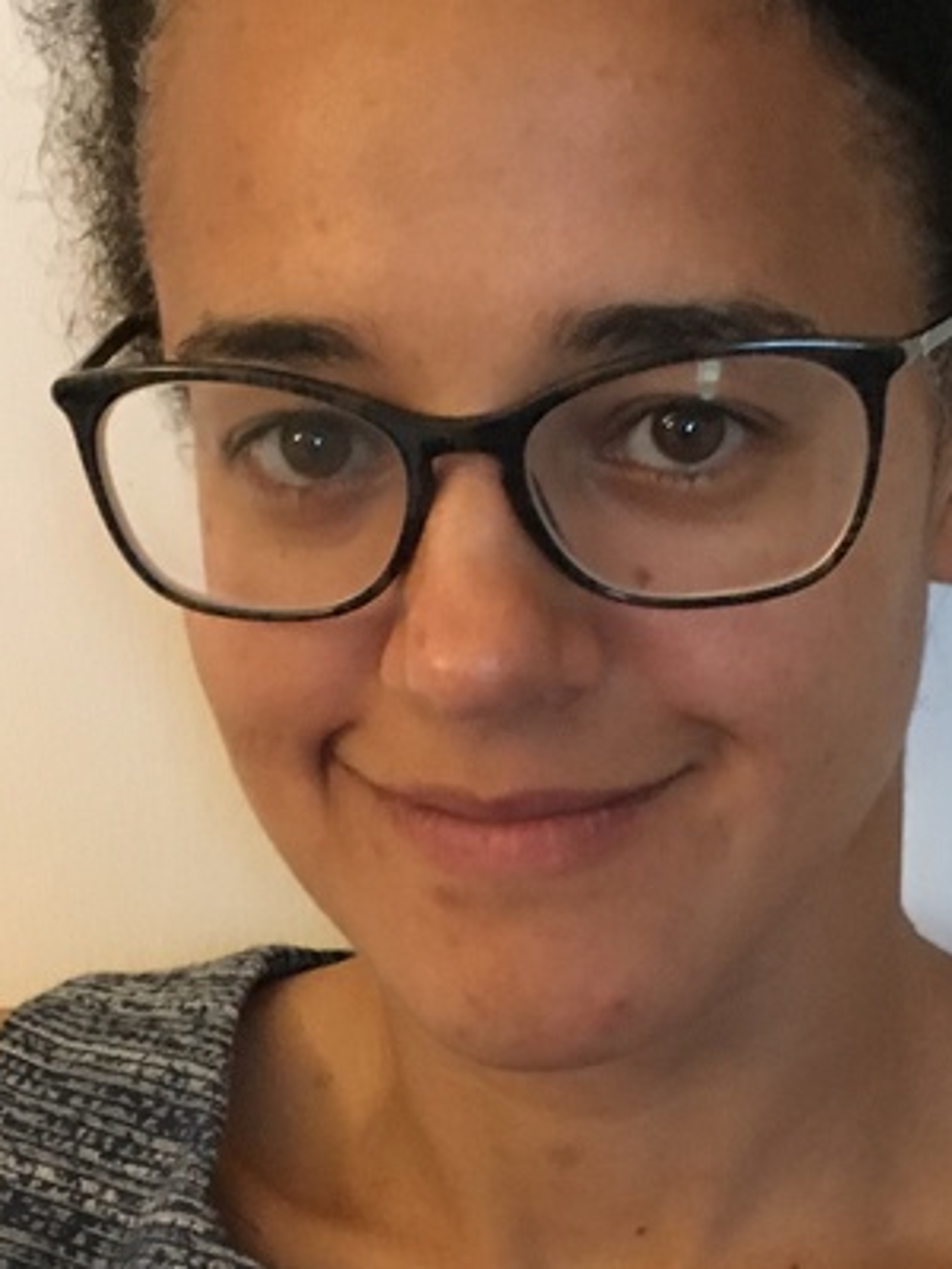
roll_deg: -0.7
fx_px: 2127
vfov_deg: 33.2
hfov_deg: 25.1
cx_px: 616
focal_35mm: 58
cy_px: 634
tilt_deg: -13.2
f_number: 2.2
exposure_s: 1/17
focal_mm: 4.15
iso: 400
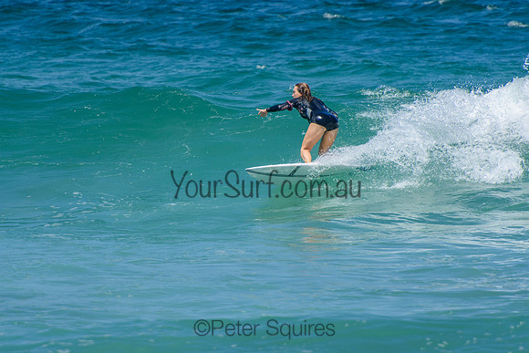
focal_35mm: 600
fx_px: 8818
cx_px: 264
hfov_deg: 3.4
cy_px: 176
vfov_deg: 2.3
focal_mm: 400
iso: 320
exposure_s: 1/2000
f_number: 5.6
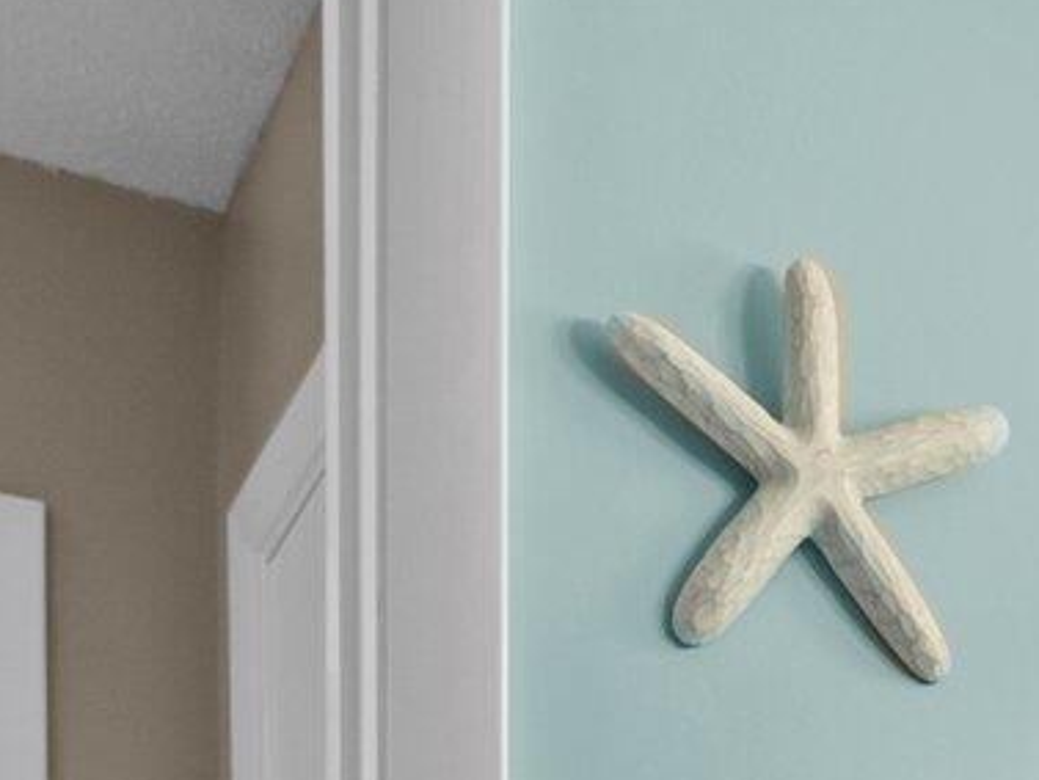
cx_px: 1188
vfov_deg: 15.1
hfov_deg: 23.8
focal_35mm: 76
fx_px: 2282
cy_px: 1637
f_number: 4
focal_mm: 7
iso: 400
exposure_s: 1/20
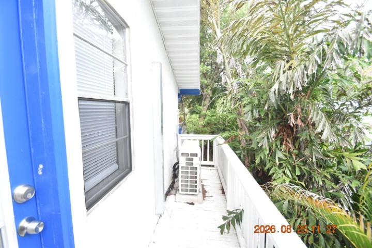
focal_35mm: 15
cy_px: 124
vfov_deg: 77.3
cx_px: 186
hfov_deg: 100.4
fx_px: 155
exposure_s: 1/125
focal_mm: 10
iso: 400
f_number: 5.6
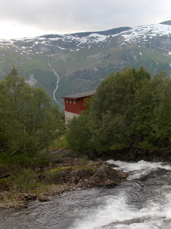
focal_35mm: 46
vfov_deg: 41.3
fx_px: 304
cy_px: 114
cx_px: 86
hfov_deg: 31.4
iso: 200
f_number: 3.2
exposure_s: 1/105
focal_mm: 9.5
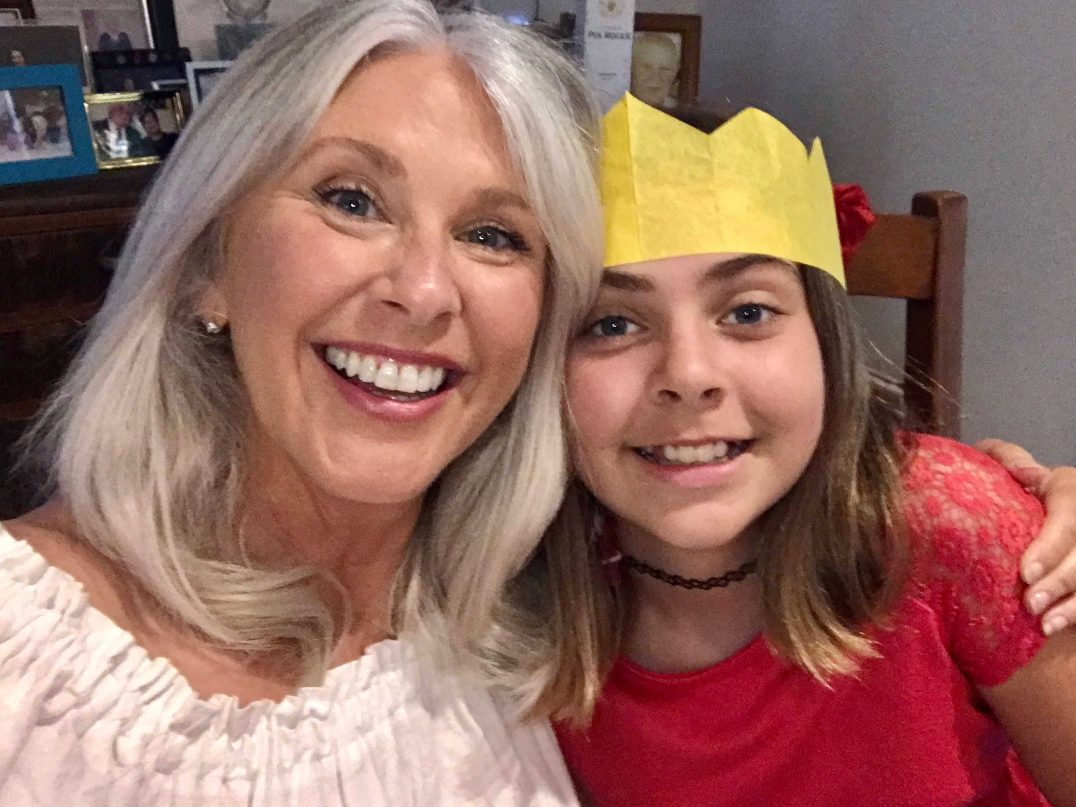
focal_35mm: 32
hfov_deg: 56.8
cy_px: 404
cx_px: 538
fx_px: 995
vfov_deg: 44.2
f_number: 2.2
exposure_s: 1/20
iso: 250
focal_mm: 2.87
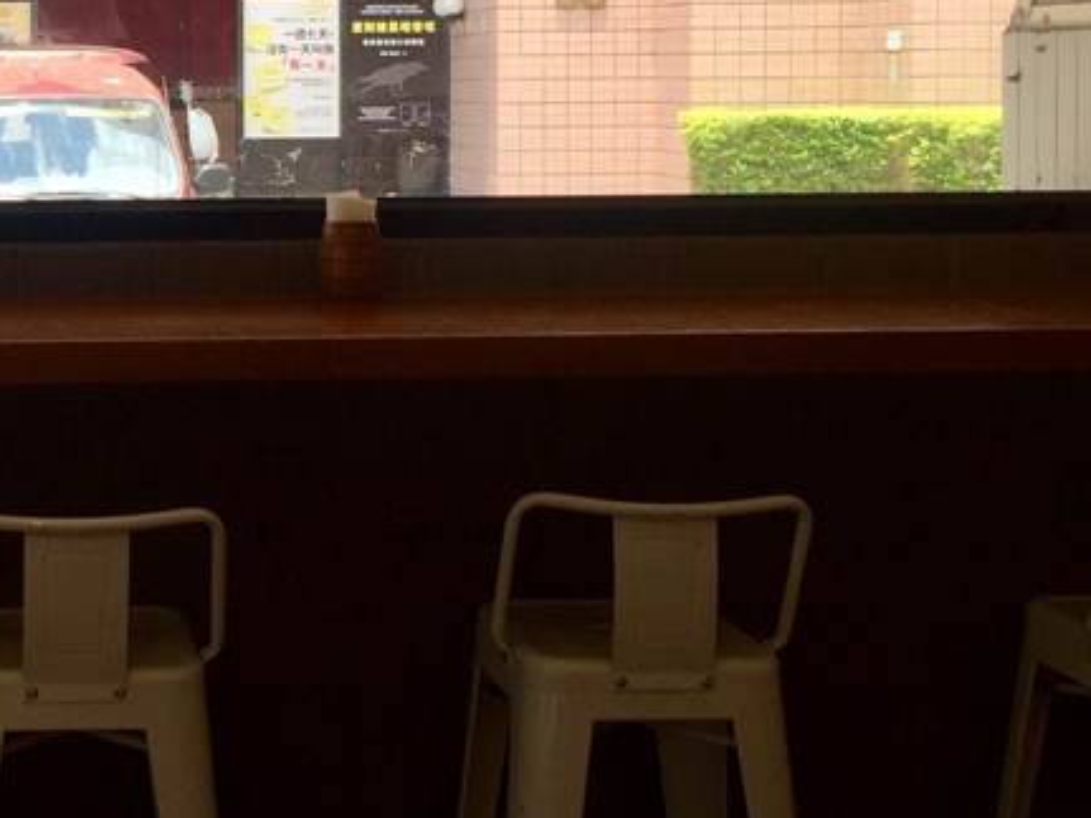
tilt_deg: -2.1
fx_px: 2080
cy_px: 156
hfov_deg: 28.0
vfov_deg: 21.9
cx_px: 63
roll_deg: -1.3
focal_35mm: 66
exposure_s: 1/434
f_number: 2.2
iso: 32
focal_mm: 4.15
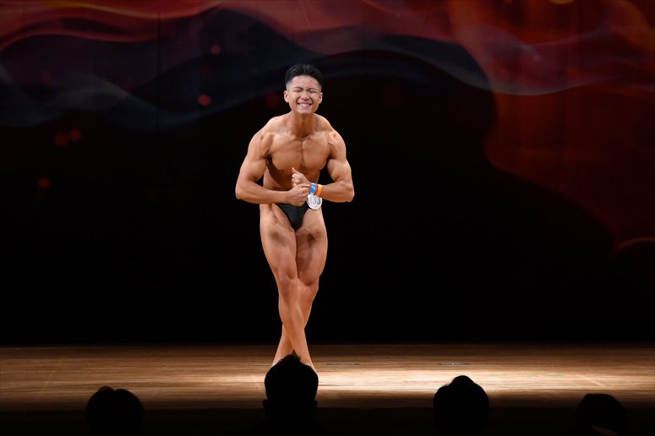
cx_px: 328
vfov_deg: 6.3
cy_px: 218
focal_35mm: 217
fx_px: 3946
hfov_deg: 9.5
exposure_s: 1/400
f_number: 5.6
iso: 3200
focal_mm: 145
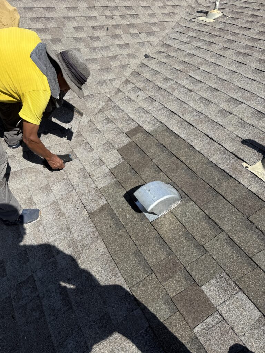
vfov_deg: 71.6
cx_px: 132
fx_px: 245
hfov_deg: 56.8
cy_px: 176
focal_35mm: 24
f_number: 1.78
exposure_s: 1/4673
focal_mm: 6.76
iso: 80
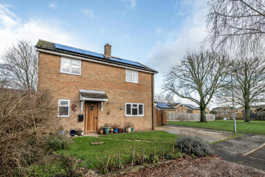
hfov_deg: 90.0
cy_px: 88
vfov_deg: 67.3
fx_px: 132
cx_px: 132
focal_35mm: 18
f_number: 8
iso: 400
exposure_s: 1/125
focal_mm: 12
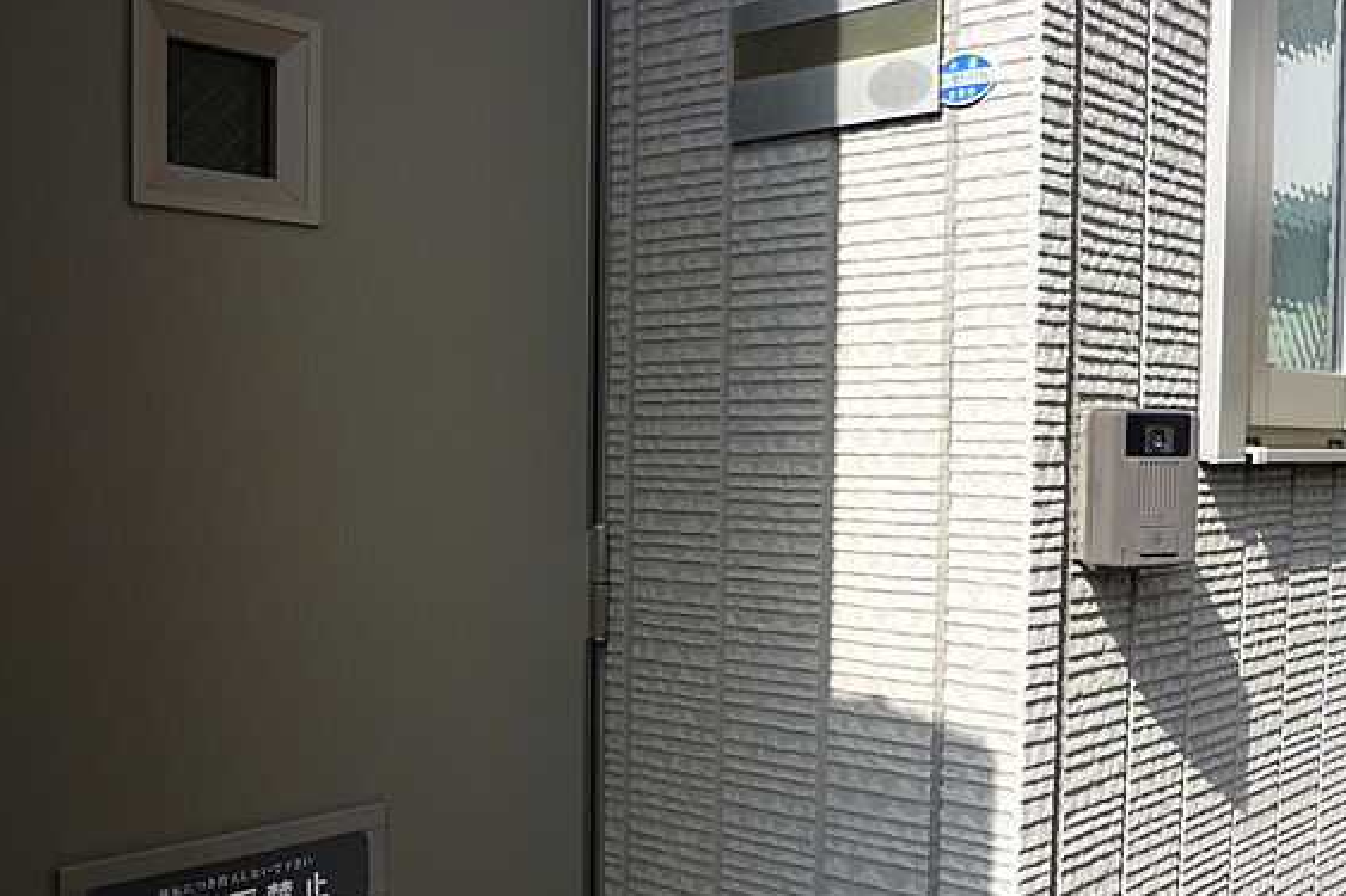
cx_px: 720
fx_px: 1458
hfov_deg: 49.5
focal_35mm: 39
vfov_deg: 34.1
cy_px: 526
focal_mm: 5.5
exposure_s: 1/400
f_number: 2.8
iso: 100
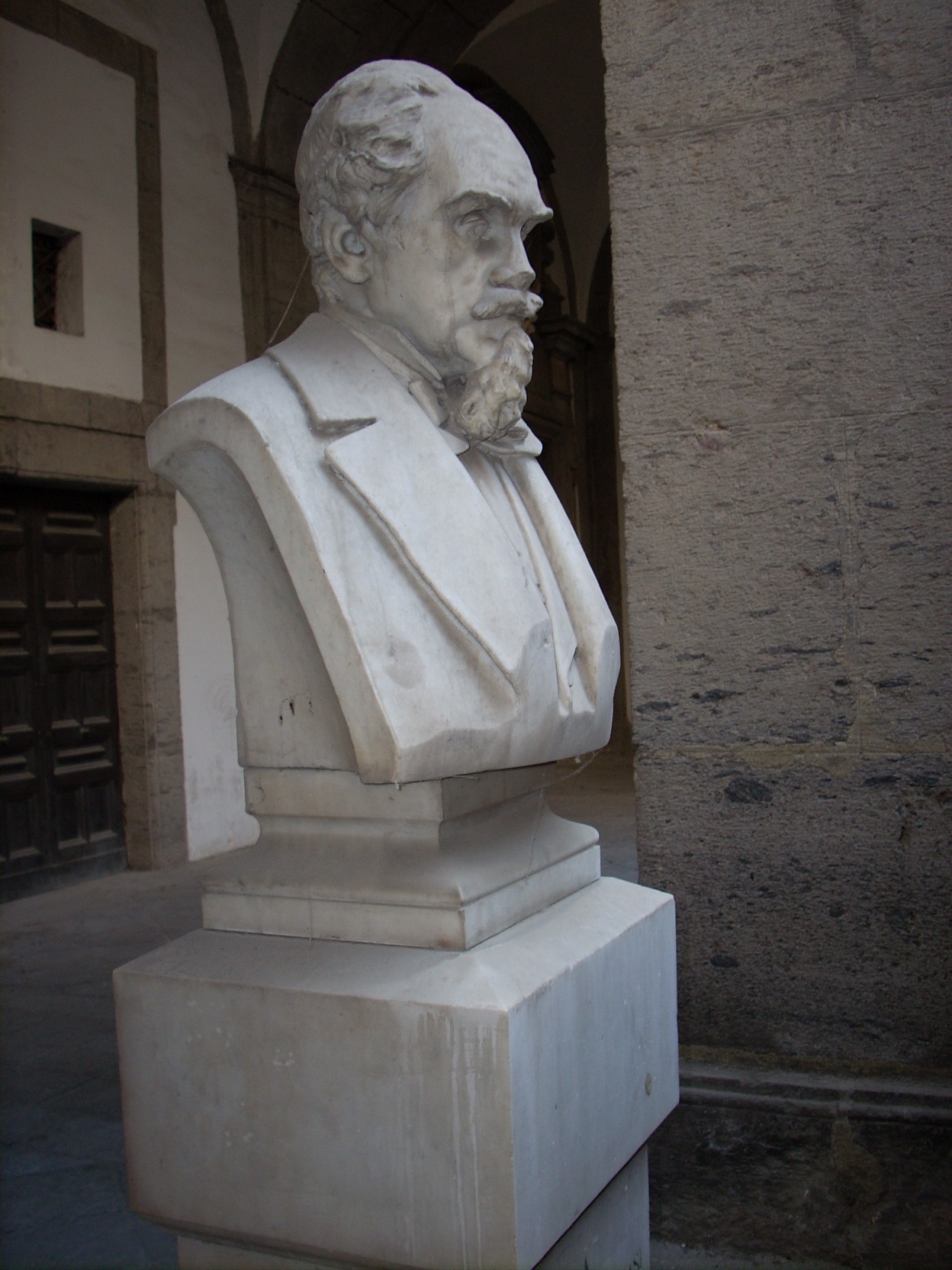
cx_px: 476
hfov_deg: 38.7
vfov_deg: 50.1
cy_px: 635
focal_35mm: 37
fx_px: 1357
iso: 64
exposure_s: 1/30
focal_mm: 6.2
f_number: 2.8
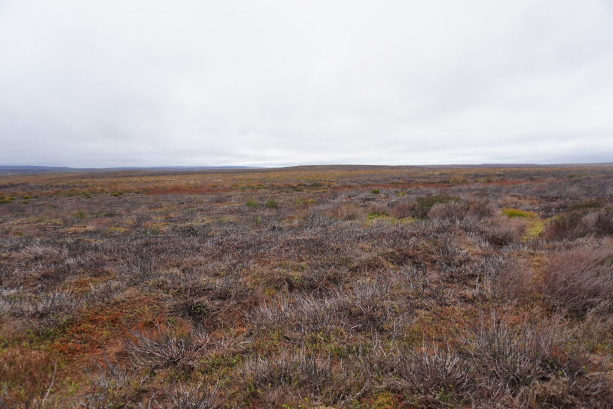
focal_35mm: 24
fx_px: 409
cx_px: 306
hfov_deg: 73.7
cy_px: 204
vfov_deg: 53.1
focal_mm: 16
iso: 100
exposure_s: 1/80
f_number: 4.5
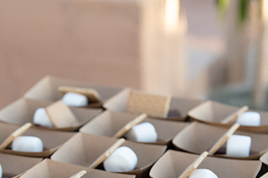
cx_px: 166
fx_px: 1019
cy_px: 173
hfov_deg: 15.0
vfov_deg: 9.9
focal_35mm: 137
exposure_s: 1/250
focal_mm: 70
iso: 200
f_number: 4
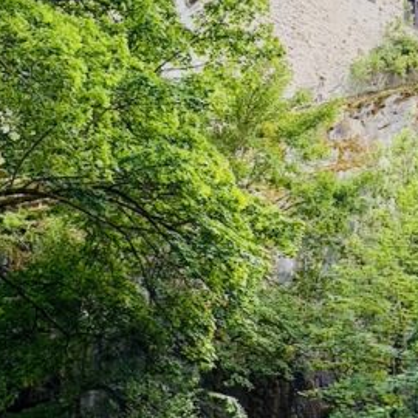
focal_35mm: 87
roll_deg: -1.2
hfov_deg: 19.8
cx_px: 328
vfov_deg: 19.7
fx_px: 1189
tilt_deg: +12.6
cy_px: 345
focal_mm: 5.96
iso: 40
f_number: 1.6
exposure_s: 1/302
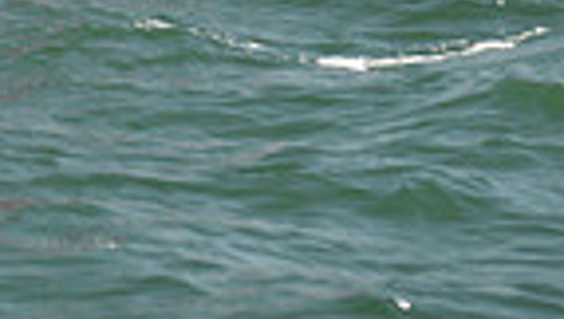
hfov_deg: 7.2
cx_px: 6
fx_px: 4449
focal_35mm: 297
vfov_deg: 3.9
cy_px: -748
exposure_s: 1/800
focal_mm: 70
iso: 250
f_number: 4.5
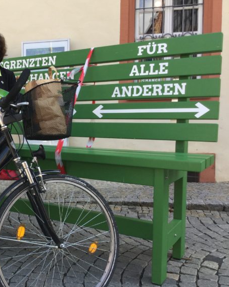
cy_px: 145
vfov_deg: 44.8
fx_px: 348
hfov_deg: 34.9
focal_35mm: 41
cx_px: 36
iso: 25
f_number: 2.4
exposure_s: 1/212
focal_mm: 3.3
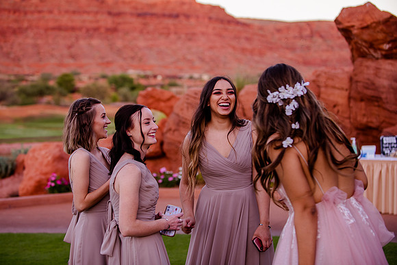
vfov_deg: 17.5
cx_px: 187
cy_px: 128
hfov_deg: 26.0
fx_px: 860
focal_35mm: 78
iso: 500
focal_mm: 70
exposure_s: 1/250
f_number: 2.8
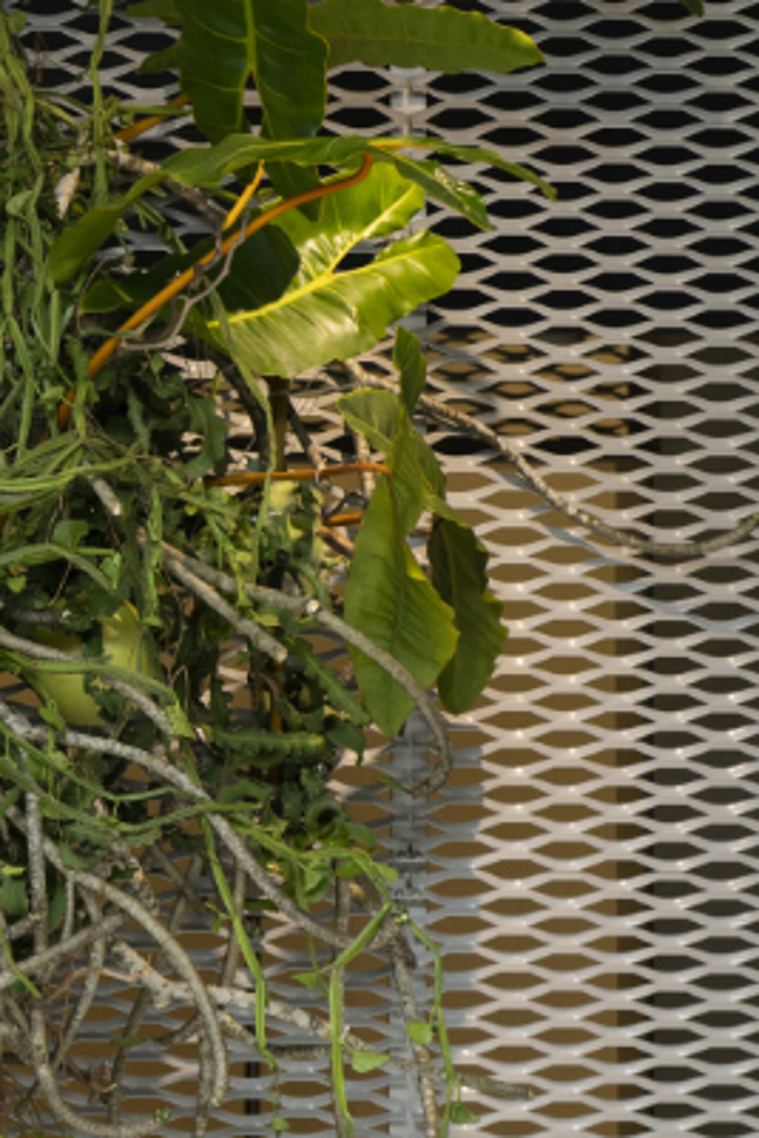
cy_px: 634
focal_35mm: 121
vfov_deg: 16.9
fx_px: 3823
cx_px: -138
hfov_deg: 11.1
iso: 800
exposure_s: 1/50
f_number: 5
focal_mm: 44
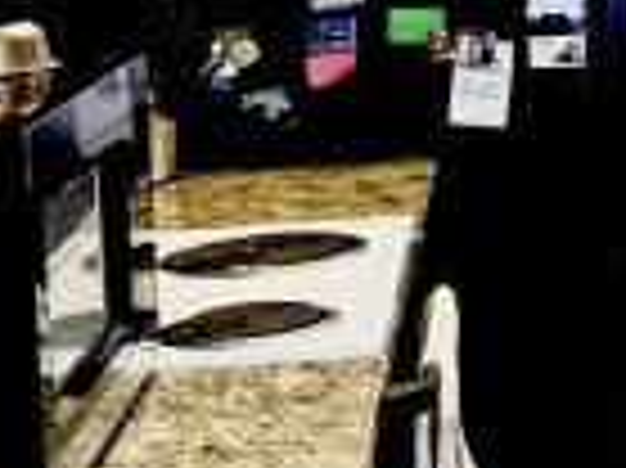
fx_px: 2168
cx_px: 1004
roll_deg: +1.6
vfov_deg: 12.2
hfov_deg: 15.0
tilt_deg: -5.2
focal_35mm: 120
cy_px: 32
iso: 200
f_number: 1.8
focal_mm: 4.25
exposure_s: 1/60
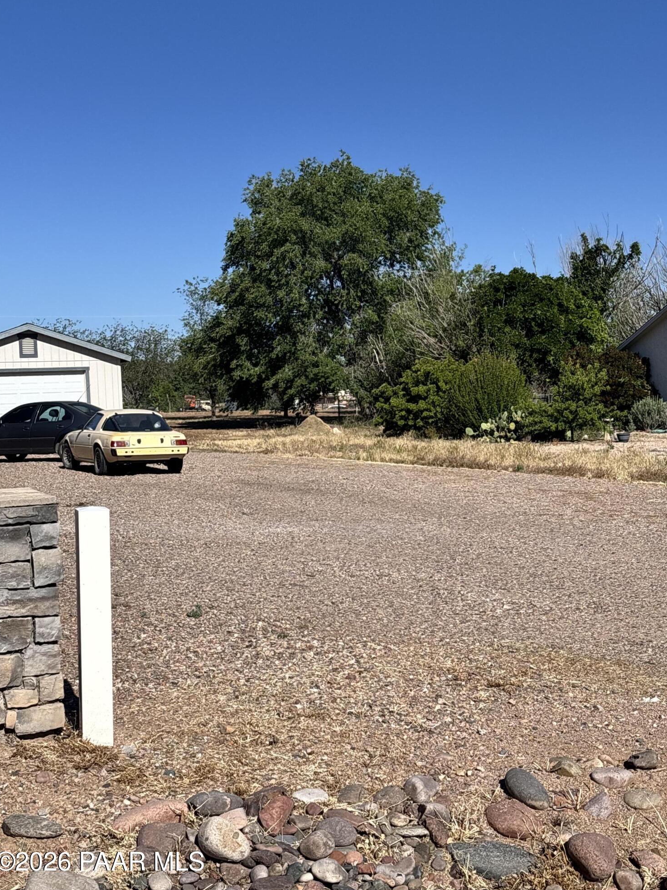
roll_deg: +1.5
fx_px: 1361
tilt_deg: -3.3
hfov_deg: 27.5
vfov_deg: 36.2
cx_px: 334
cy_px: 450
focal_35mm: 53
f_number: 1.6
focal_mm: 5.96
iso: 40
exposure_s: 1/4425
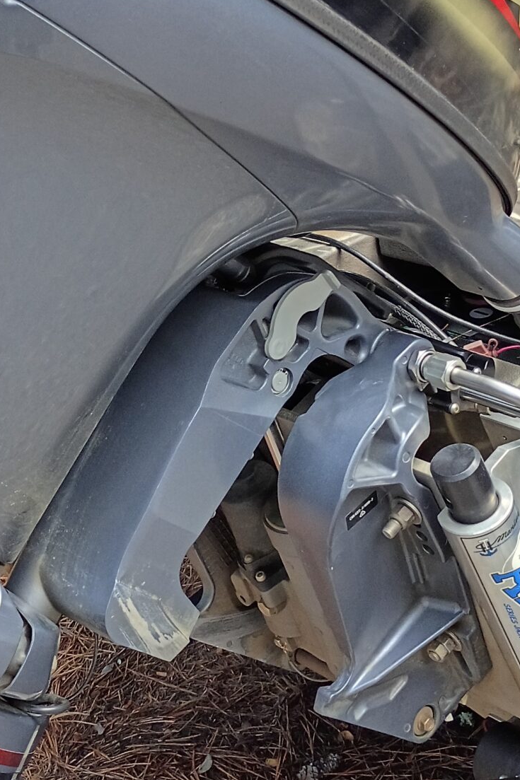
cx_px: 219
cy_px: 245
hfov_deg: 19.4
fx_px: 1517
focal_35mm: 70
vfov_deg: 28.6
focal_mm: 4.27
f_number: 1.8
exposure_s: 1/120
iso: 196
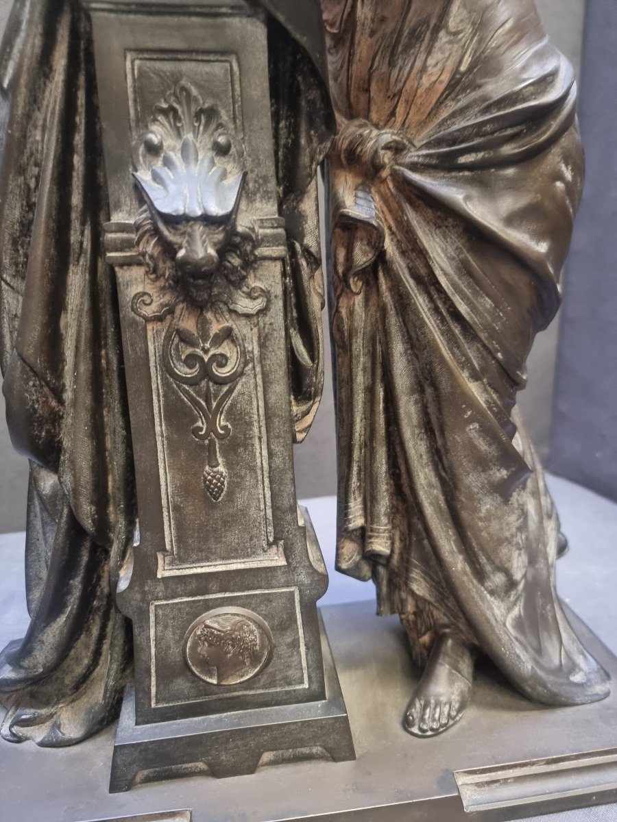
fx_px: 570
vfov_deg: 71.6
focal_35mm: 24
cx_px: 308
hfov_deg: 56.8
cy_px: 411
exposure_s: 1/25
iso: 640
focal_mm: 6.7
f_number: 1.8
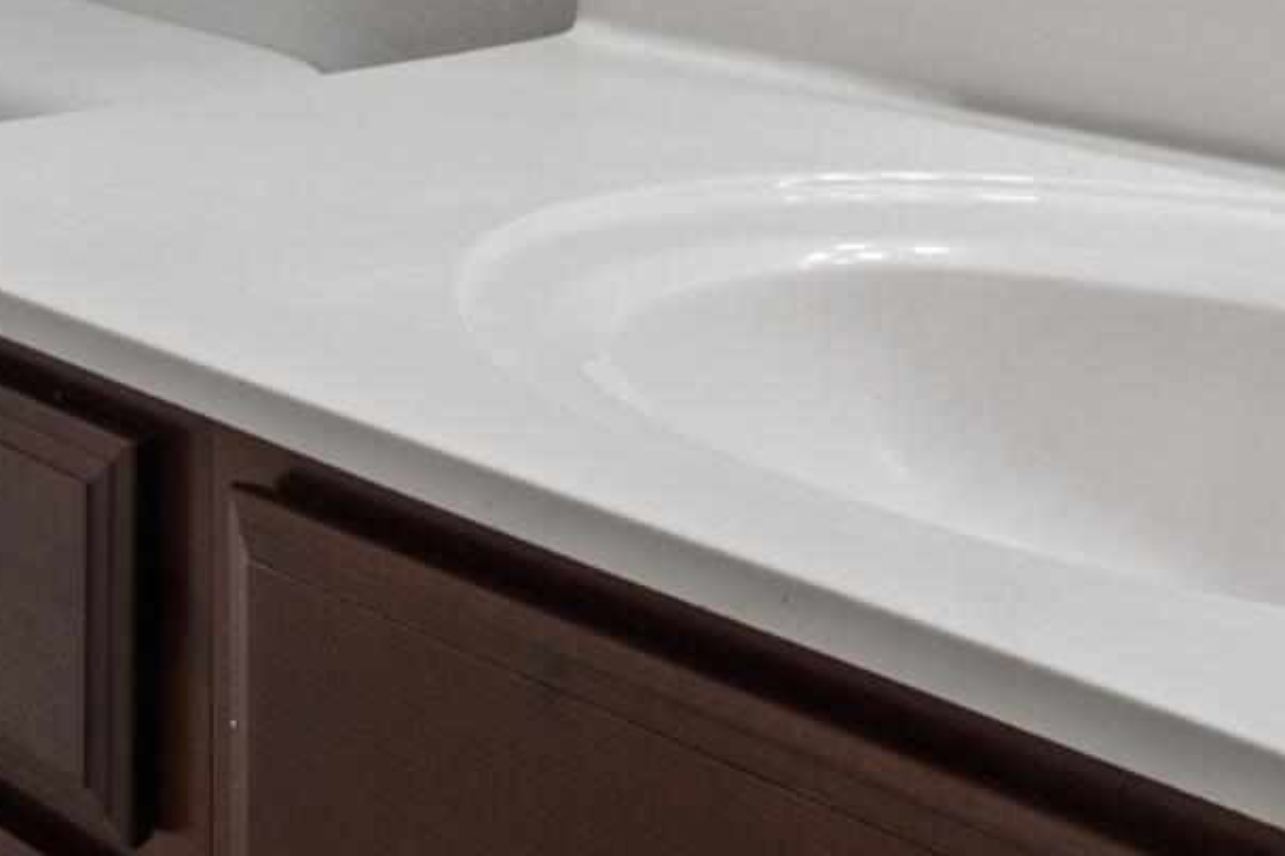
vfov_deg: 15.9
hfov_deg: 25.1
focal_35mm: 79
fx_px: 2819
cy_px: -397
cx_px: 213
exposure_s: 1/6
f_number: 8
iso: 500
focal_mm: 16
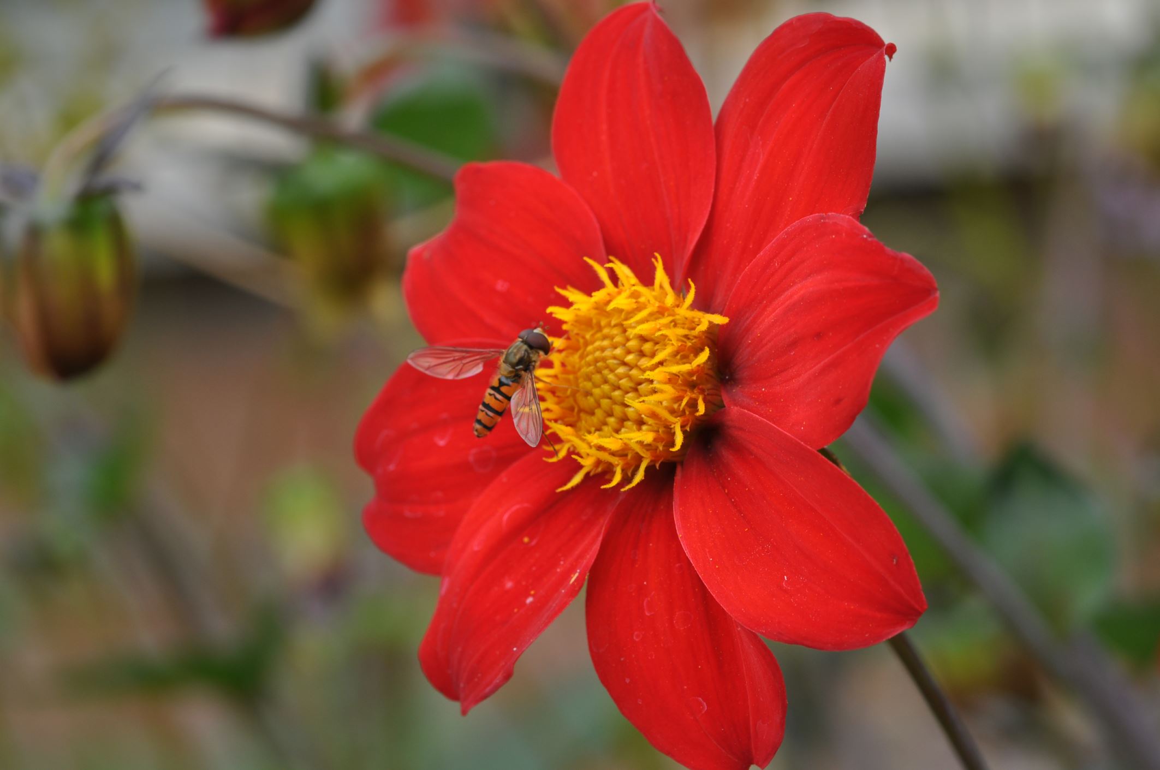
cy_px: 385
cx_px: 580
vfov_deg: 8.7
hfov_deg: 13.1
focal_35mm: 158
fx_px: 5068
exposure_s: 1/125
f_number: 8
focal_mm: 105
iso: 200
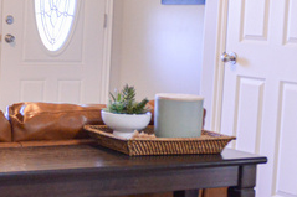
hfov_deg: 19.3
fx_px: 849
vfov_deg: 13.3
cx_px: -2
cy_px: 87
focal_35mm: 103
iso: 1600
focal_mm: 24
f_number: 2.8
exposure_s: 1/250
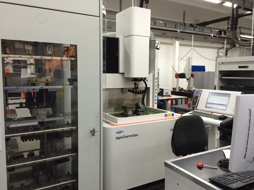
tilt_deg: -5.4
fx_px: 213
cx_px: 127
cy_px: 95
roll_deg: -1.0
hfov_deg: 61.7
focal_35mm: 29
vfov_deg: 48.2
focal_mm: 4.15
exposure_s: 1/33
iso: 50
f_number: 2.2
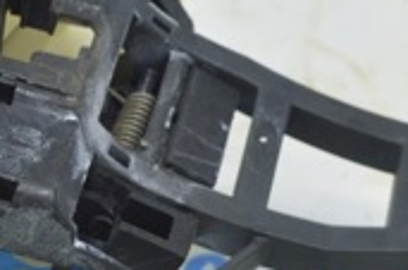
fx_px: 2034
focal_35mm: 180
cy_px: 159
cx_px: 315
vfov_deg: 7.6
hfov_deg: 11.4
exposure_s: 1/20
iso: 400
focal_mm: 32
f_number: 5.6
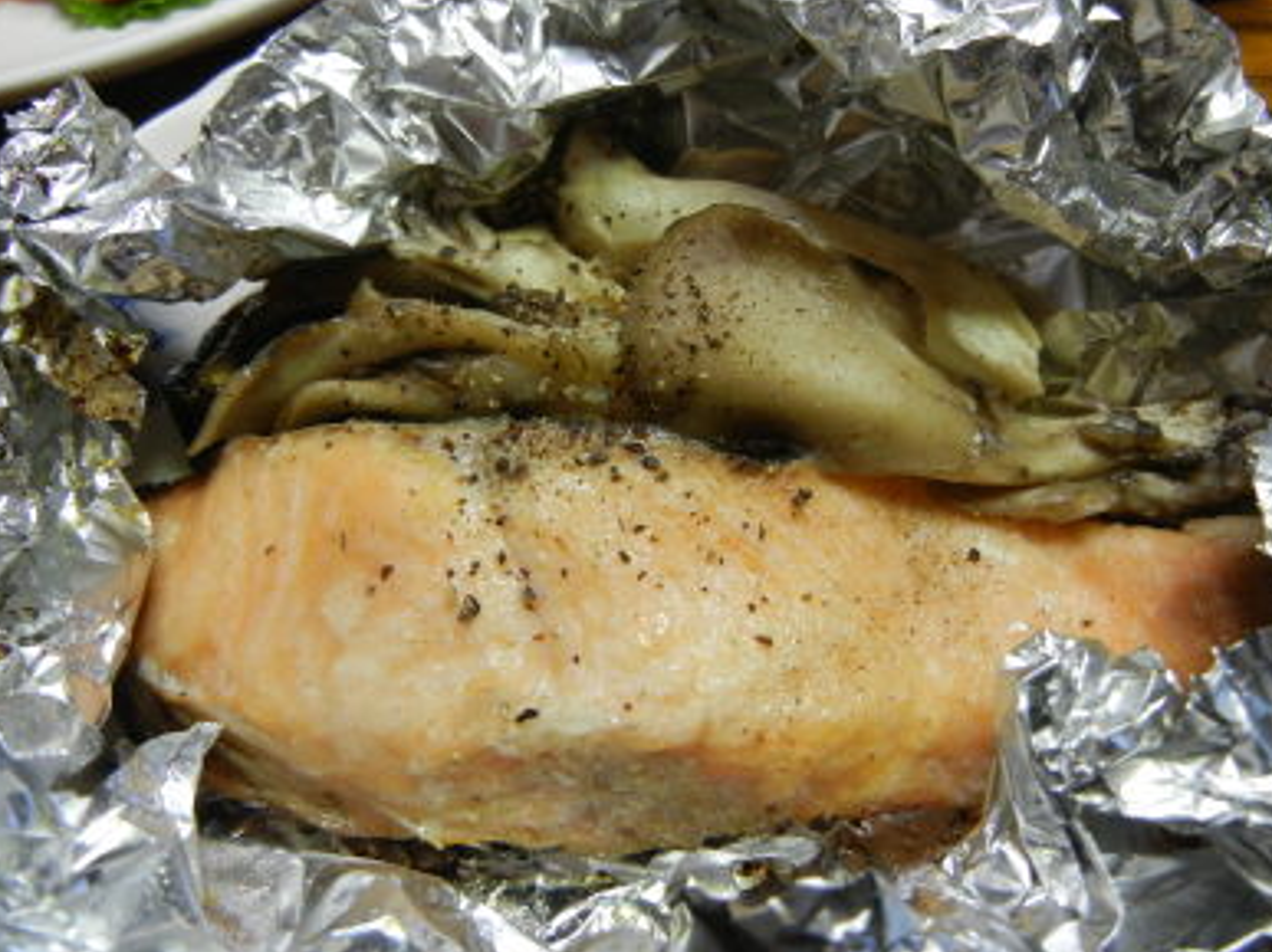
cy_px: 479
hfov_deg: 58.4
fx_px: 1139
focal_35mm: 31
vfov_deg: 45.4
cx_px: 638
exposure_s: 1/29
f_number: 3.5
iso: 400
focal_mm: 5.4
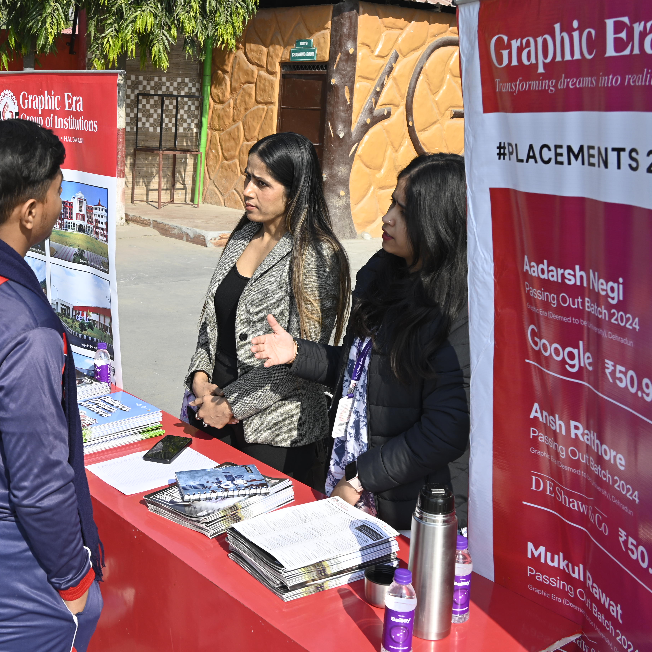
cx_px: 173
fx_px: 951
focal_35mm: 45
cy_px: 324
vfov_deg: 37.8
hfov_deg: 37.0
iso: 100
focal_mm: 23
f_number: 6.3
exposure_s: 1/320
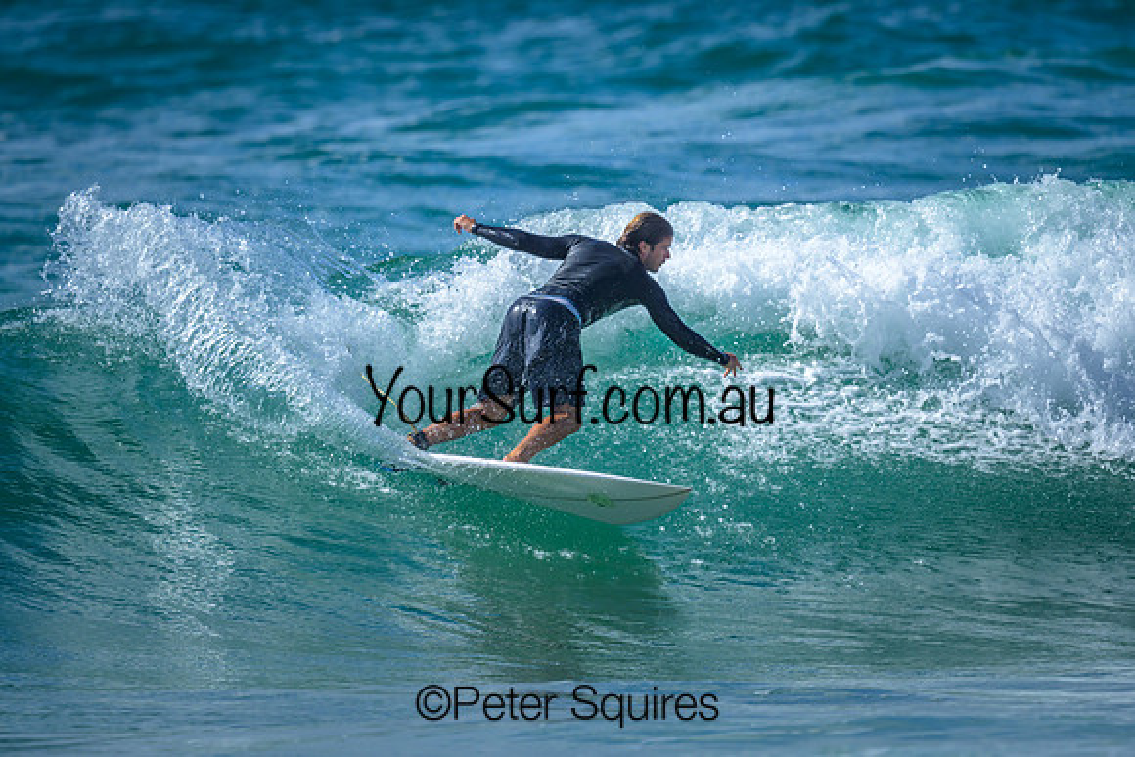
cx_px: 589
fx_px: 34656
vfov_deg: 1.3
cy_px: 290
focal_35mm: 1099
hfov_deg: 1.9
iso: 200
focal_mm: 800
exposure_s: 1/2000
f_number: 6.3
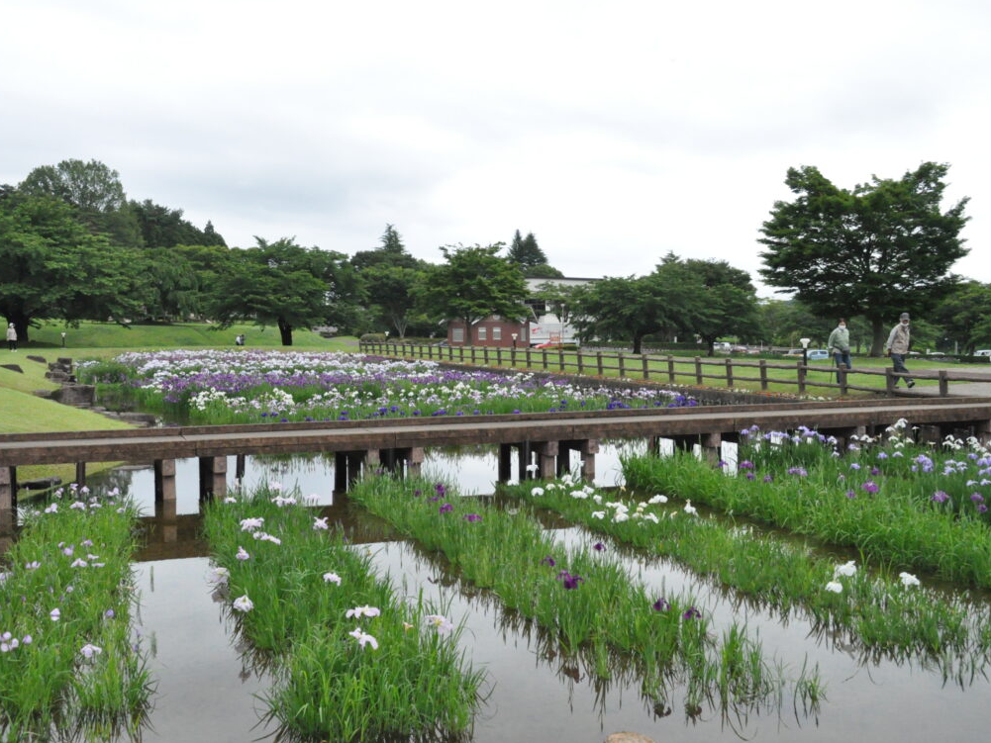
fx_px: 1088
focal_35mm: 38
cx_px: 455
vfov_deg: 37.7
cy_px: 351
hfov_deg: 48.9
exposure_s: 1/1250
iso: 3200
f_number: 9
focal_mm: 22
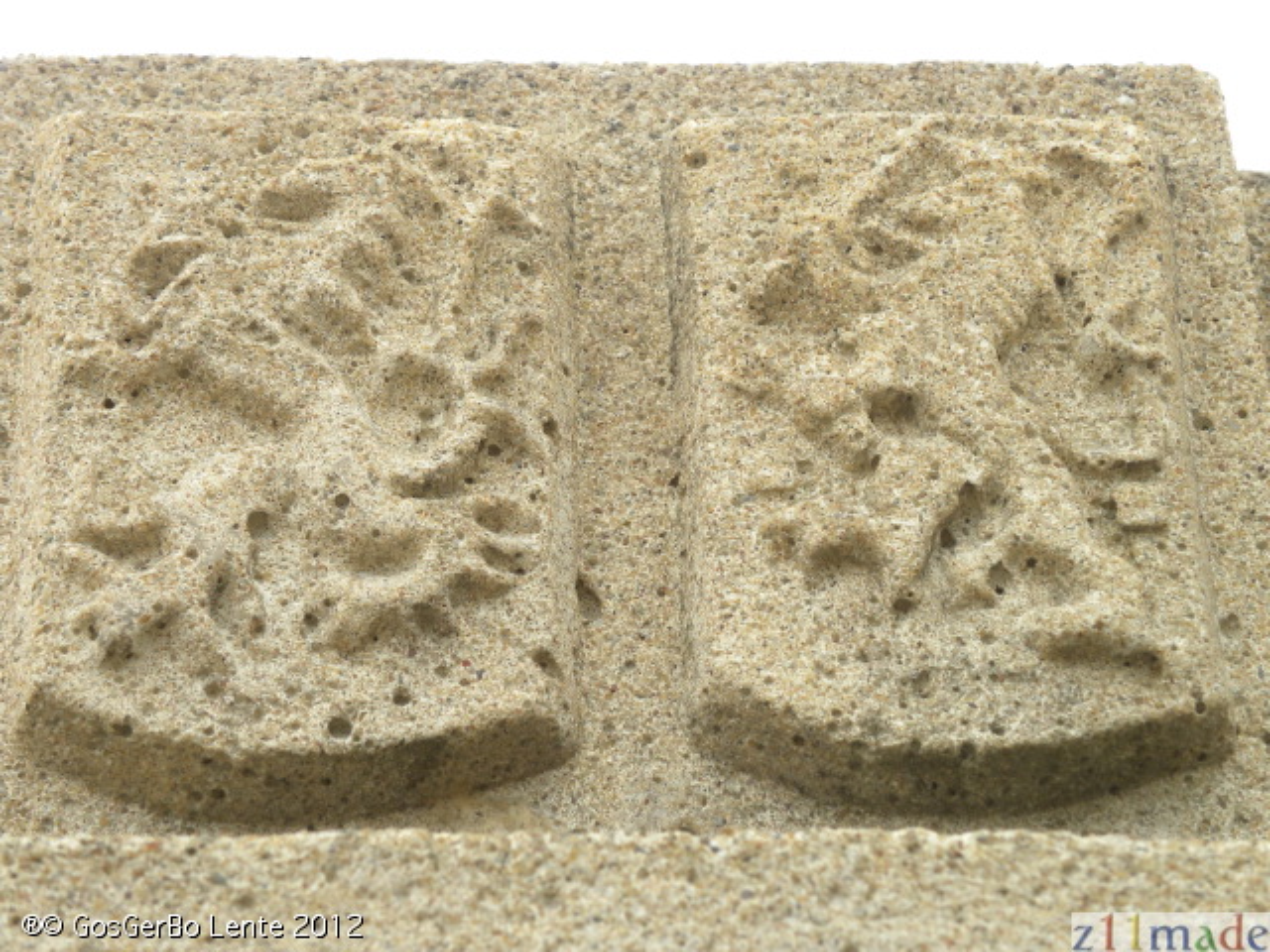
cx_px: 635
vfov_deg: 12.7
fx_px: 4293
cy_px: 476
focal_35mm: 117
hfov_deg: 16.8
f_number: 4
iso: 64
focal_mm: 20.8
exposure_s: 1/88.7
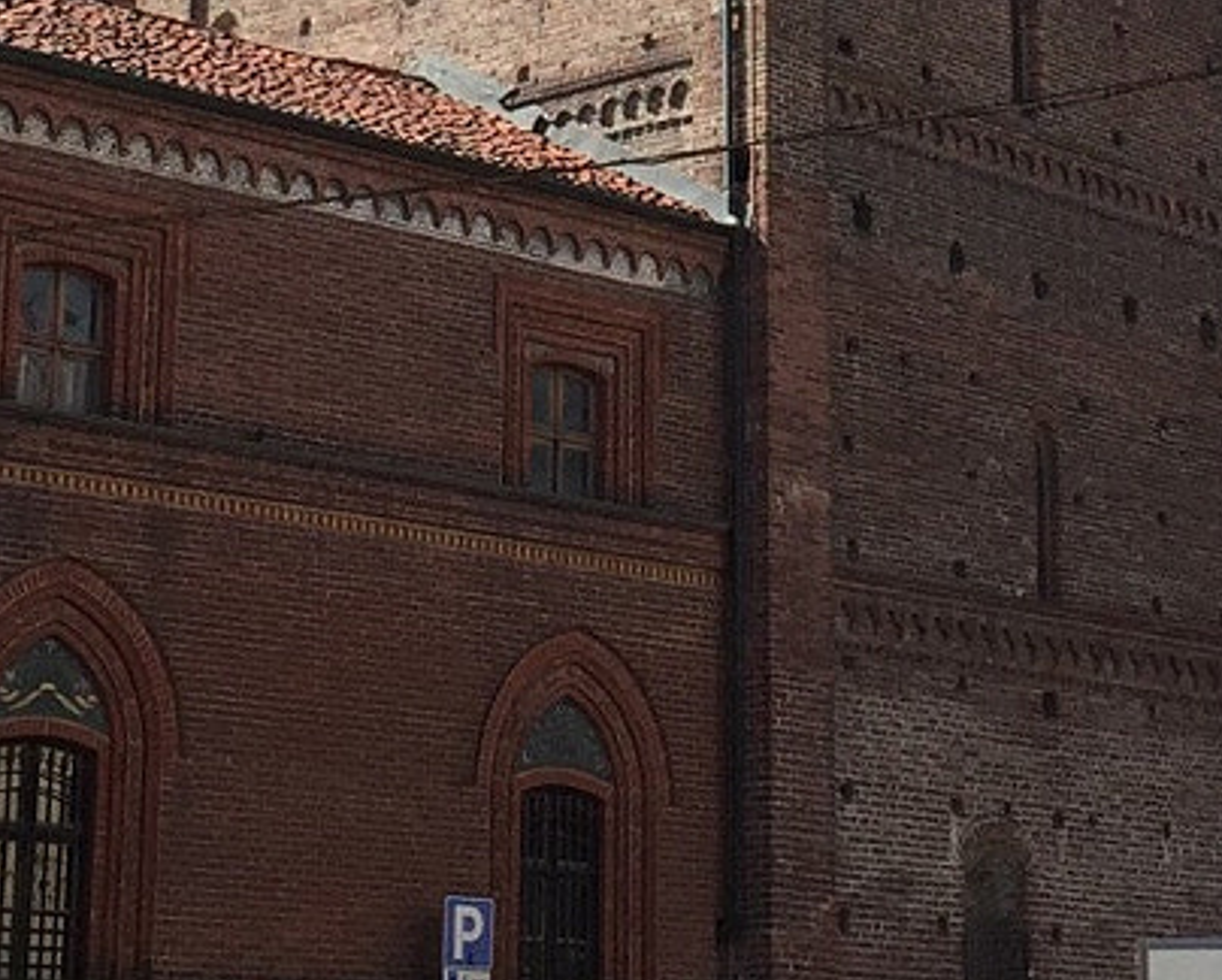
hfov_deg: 17.1
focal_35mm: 112
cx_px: 835
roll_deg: +1.2
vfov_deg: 13.5
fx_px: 4055
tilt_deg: +19.5
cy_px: -133
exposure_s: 1/1721
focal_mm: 4.15
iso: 32
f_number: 2.2
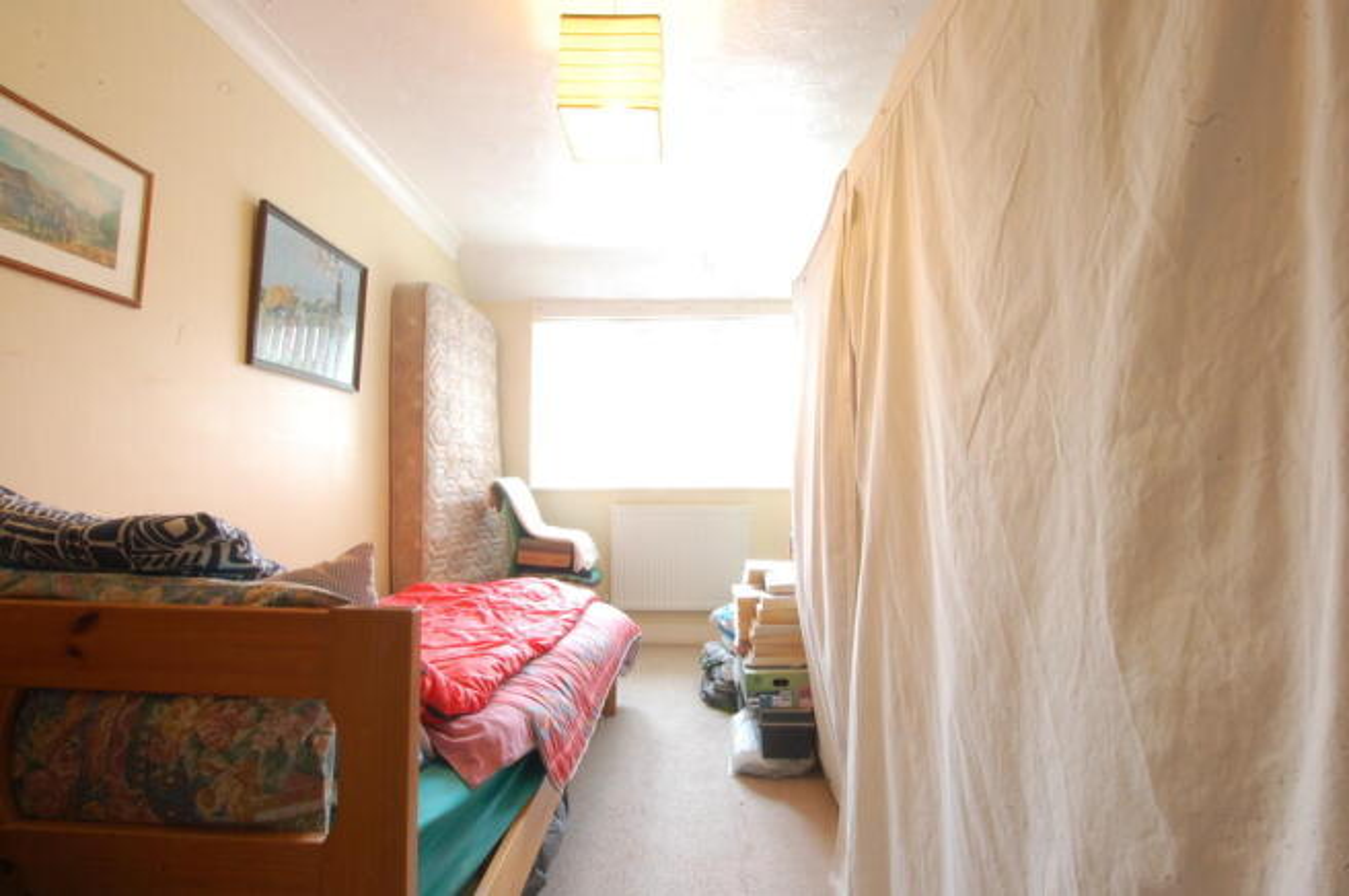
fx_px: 562
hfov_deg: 100.4
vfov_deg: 77.2
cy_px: 448
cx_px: 674
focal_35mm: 15
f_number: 22
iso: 200
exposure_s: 8
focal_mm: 10
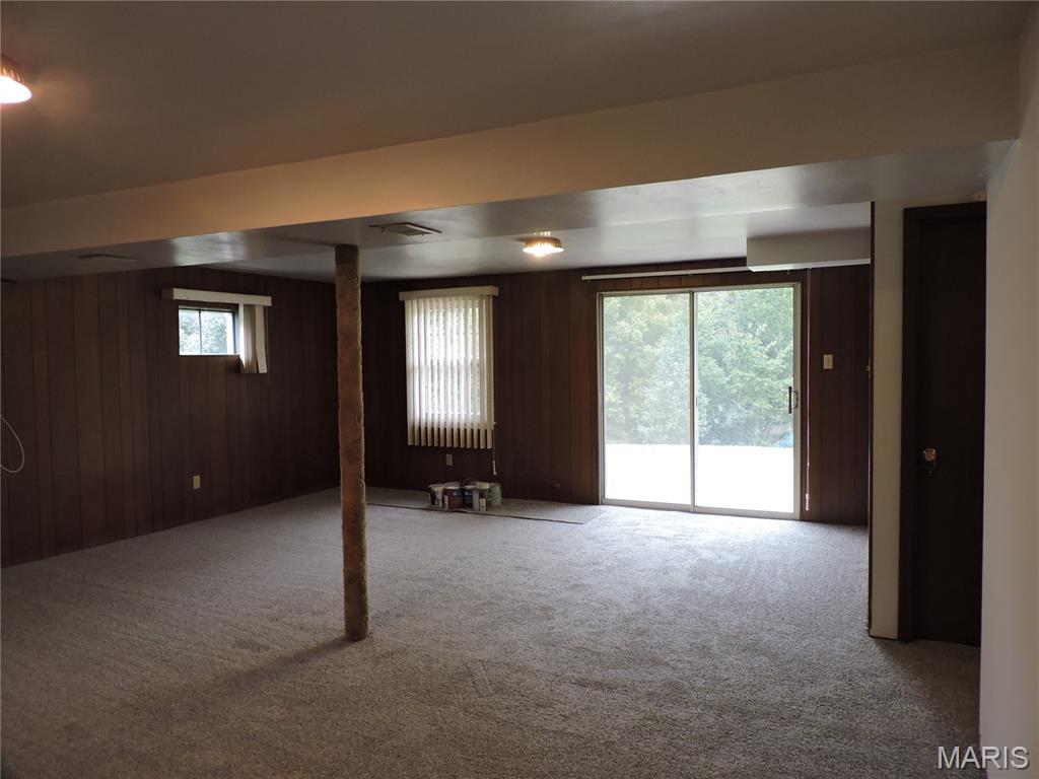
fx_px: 720
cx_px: 520
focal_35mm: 24
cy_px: 390
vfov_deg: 56.8
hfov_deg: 71.6
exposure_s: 1/30
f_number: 3
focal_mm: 4.3
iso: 250
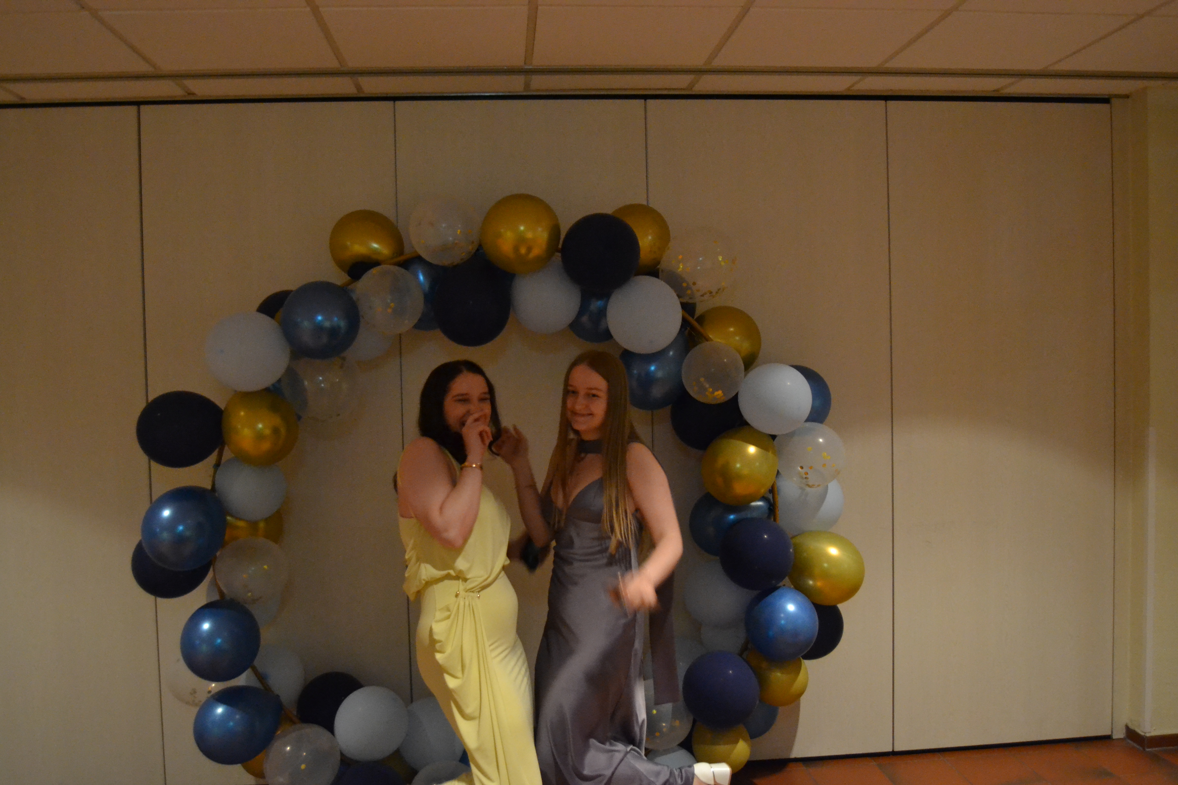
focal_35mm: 30
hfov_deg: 61.9
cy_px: 392
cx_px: 589
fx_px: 982
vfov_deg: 43.6
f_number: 3.5
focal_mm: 20
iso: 3200
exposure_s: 1/60
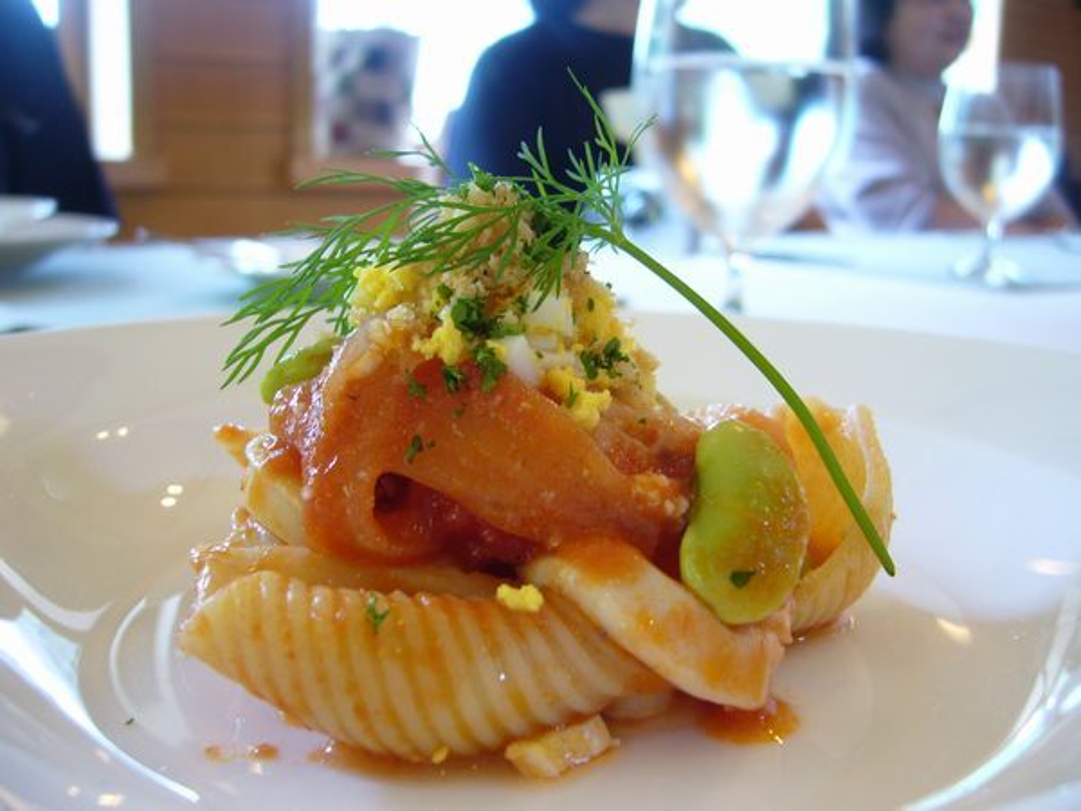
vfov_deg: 40.7
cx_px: 540
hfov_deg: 52.6
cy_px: 406
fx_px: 1093
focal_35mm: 35
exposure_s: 1/8
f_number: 2.8
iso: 80
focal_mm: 5.8
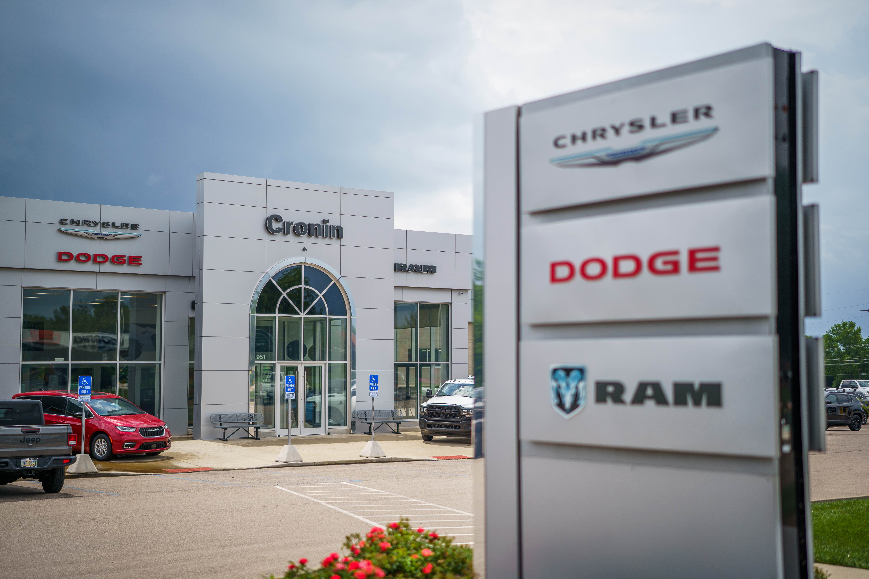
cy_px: 290
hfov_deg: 39.6
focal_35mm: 50
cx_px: 434
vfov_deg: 27.0
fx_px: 1207
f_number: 1.4
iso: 100
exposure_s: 1/8000
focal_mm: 50
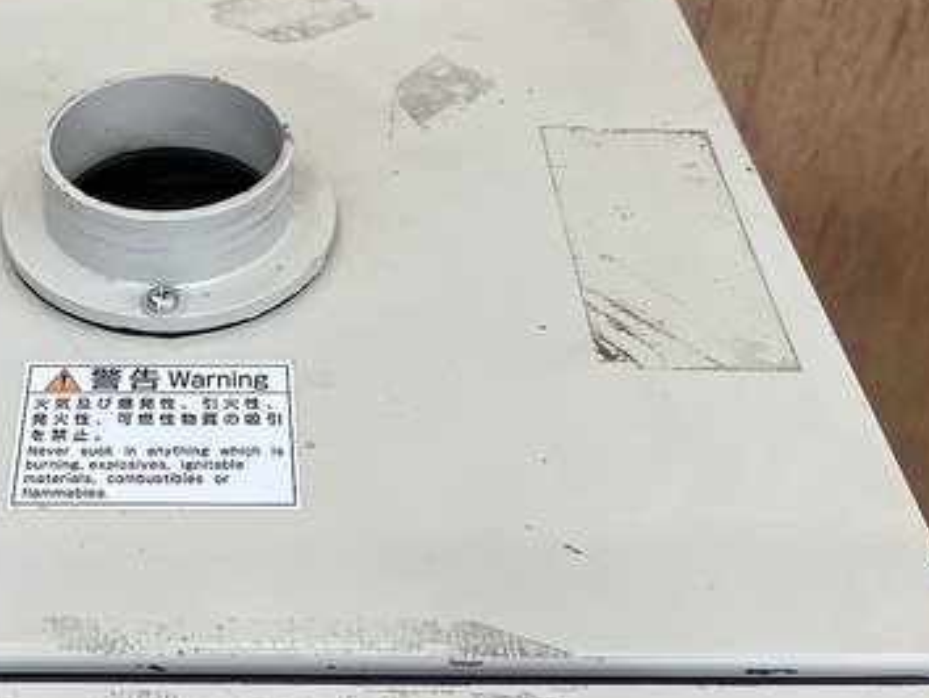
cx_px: 168
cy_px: 422
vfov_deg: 30.8
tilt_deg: -47.0
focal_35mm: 47
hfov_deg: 38.7
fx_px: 1262
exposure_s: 1/122
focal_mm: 5.1
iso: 100
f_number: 1.6
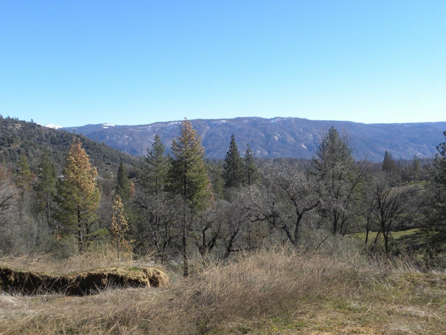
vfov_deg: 35.1
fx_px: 528
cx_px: 223
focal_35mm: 41
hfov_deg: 45.8
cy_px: 168
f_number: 5
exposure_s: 1/248
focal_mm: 7.3
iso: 64
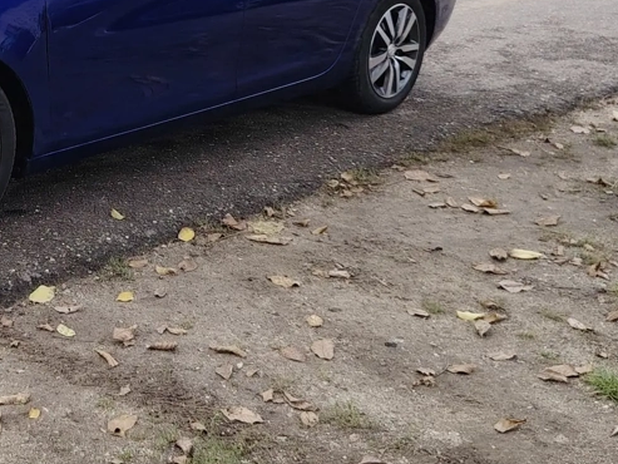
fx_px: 1232
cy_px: 30
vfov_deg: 20.8
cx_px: -3
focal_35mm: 69
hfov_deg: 26.6
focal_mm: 5.25
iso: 100
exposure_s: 1/124
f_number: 1.75
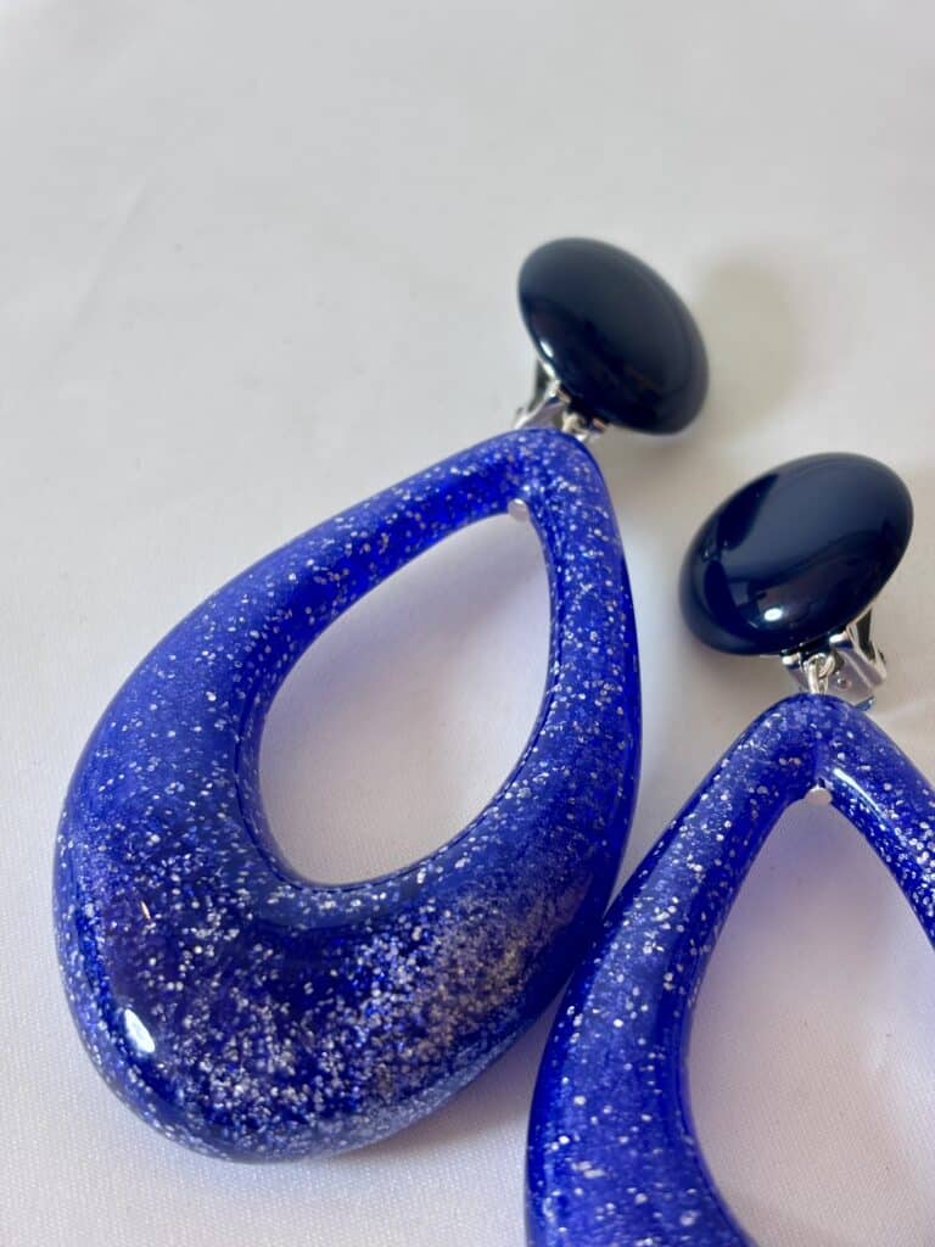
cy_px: 624
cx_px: 468
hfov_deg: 28.0
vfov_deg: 36.8
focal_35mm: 52
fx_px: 1873
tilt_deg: -54.1
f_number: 1.6
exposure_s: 1/100
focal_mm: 5.96
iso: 50
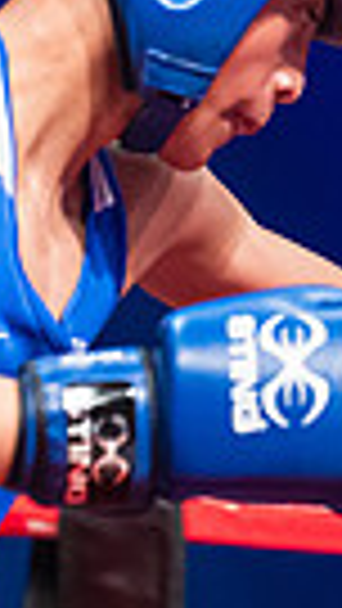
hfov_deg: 2.5
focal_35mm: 489
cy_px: 543
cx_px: 513
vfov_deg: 4.4
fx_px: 7879
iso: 3200
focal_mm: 109
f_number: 2
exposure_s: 1/1250
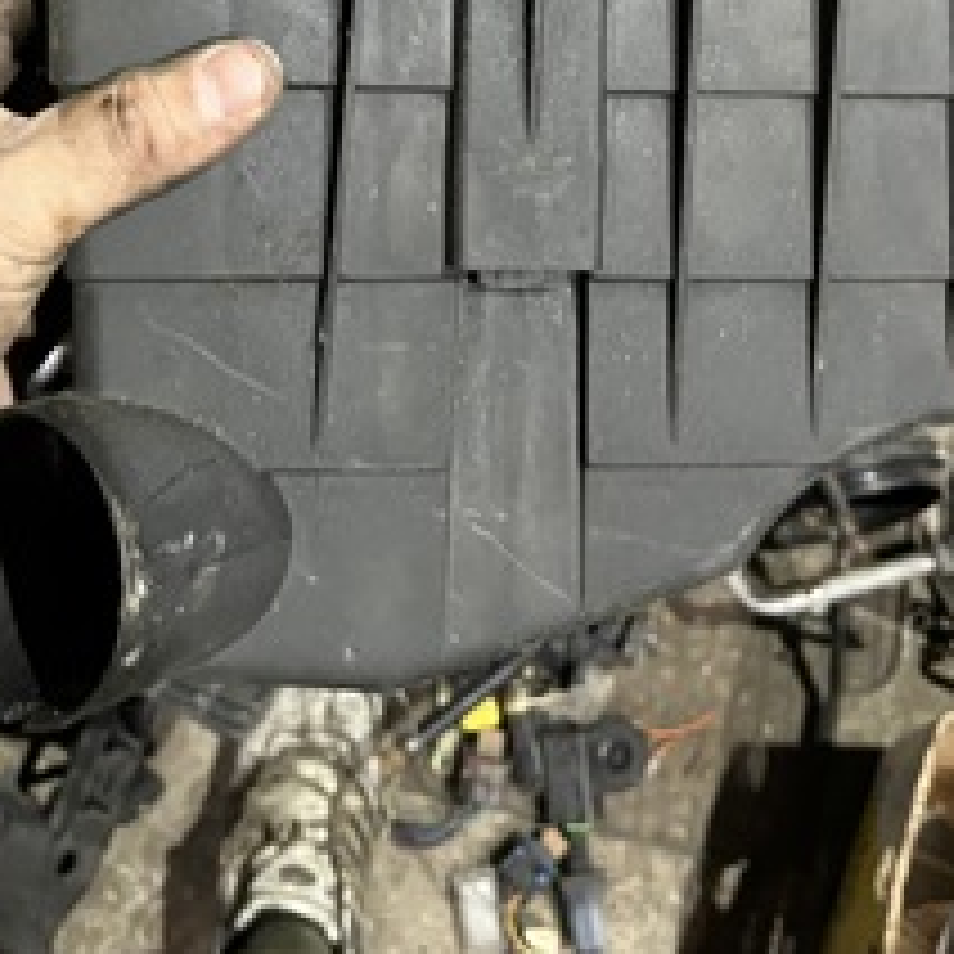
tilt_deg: -58.0
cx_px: 446
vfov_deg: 29.4
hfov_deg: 32.8
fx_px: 1621
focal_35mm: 52
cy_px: -108
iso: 640
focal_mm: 5.1
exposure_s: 1/33
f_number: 1.6
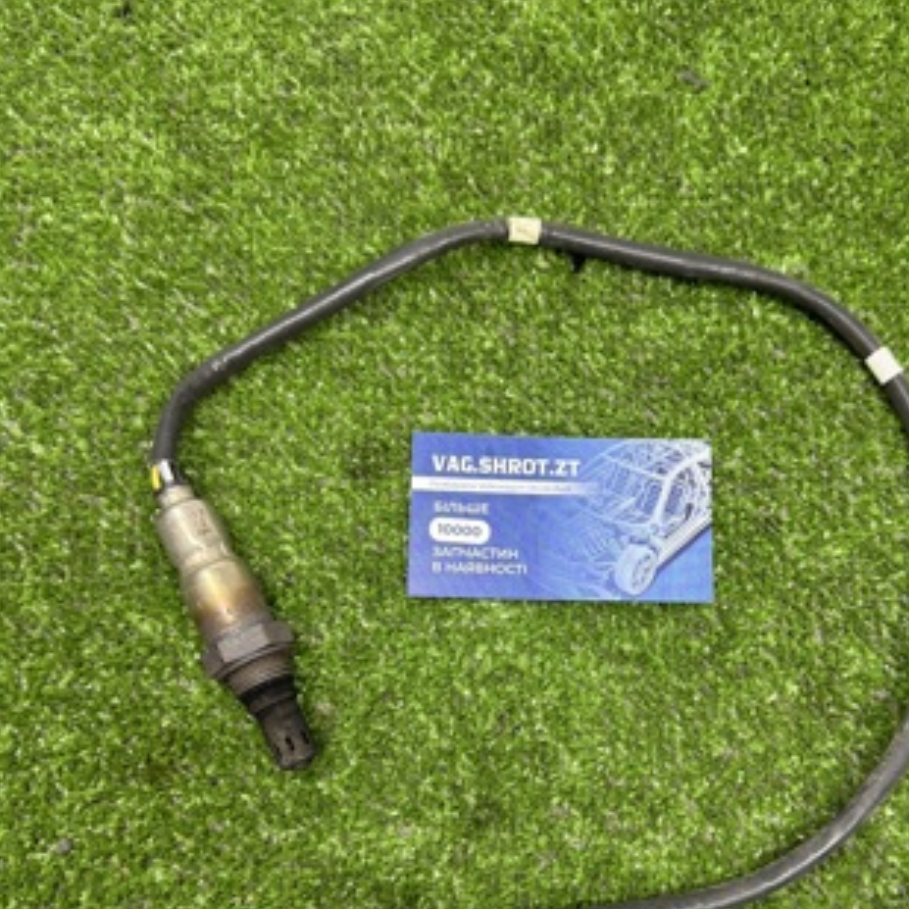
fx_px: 980
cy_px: 609
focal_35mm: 33
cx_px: 518
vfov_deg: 48.9
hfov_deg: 49.6
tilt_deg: -77.5
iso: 160
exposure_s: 1/100
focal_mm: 6.76
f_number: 1.78
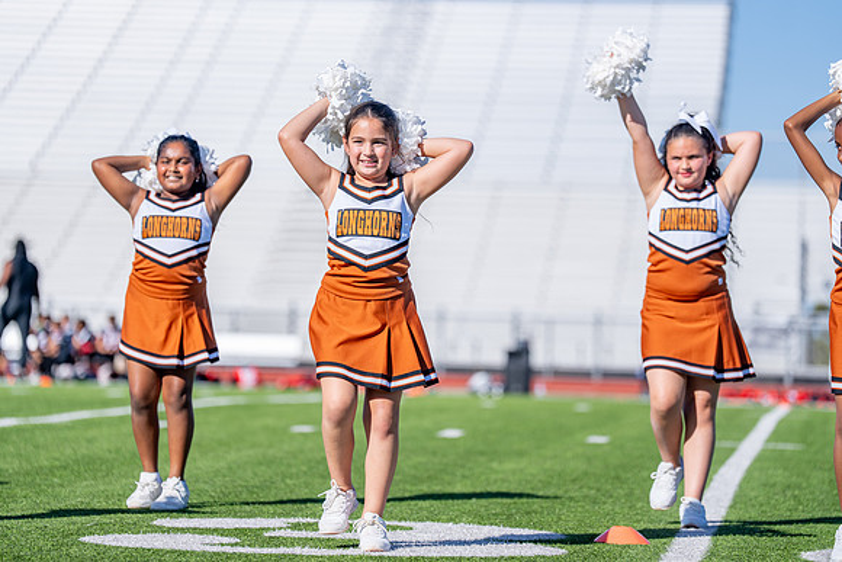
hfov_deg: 13.3
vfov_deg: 8.9
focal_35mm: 154
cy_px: 266
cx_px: 401
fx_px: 3609
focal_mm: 145
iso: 100
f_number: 2.8
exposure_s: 1/2500
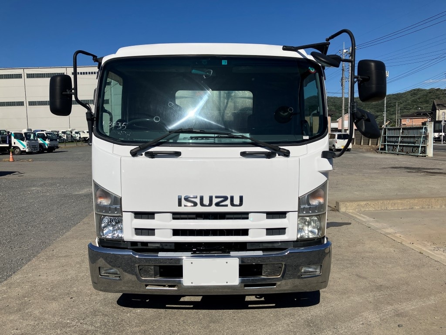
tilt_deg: -5.4
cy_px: 168
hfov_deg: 63.4
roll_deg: +2.3
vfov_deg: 49.7
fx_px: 361
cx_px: 223
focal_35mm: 28
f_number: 1.8
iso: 32
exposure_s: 1/6098
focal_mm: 3.99
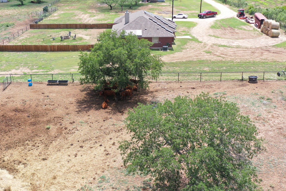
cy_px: 63
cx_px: 120
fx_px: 326
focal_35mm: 41
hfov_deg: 47.2
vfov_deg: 32.4
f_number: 4
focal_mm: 10.26
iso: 100
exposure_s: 1/120
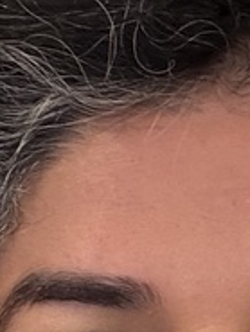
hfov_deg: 8.6
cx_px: 453
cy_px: 276
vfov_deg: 11.8
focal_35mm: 166
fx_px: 1597
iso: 320
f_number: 1.9
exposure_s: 1/52
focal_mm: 2.71
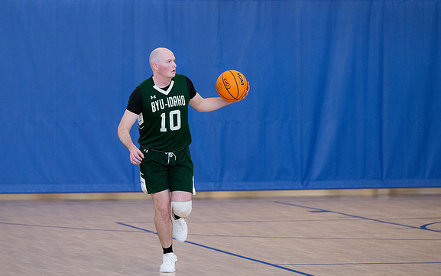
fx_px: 2320
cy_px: 112
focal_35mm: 193
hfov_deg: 10.9
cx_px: 169
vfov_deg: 6.8
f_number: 3.5
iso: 2500
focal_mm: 140
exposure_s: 1/500
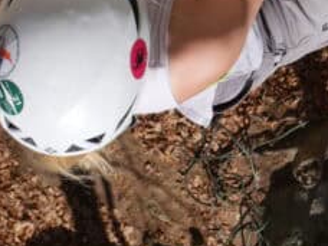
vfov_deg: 8.1
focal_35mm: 184
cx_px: 258
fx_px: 1743
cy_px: 37
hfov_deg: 10.7
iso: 200
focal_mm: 35
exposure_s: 1/320
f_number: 9
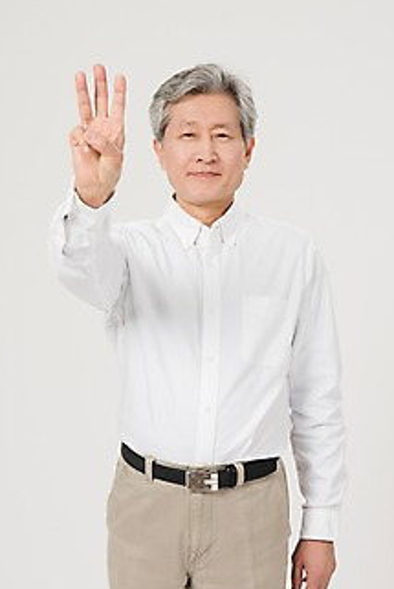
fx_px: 1427
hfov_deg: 15.7
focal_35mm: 87
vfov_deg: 23.4
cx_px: 217
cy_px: 285
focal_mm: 70
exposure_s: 1/125
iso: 100
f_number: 11
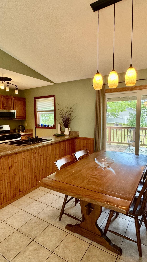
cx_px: 76
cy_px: 133
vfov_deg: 83.8
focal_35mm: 21
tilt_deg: -7.3
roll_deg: -0.2
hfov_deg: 53.6
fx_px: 145
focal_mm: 2.22
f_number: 2.2
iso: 160
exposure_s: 1/60
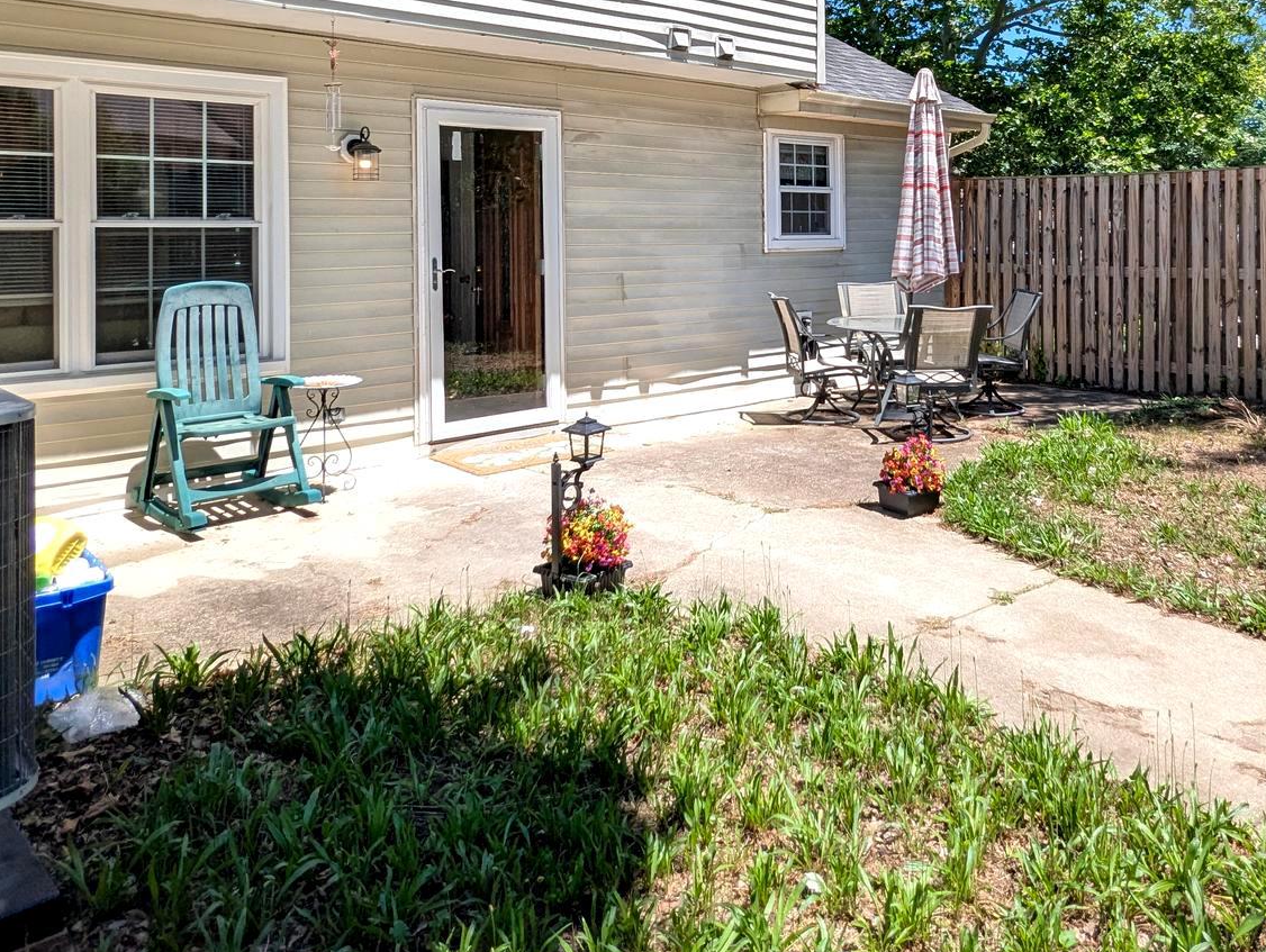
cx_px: 839
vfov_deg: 46.4
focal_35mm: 29
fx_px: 1062
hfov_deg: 60.2
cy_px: 226
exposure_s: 1/732
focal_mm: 2.35
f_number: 2.2
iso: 51
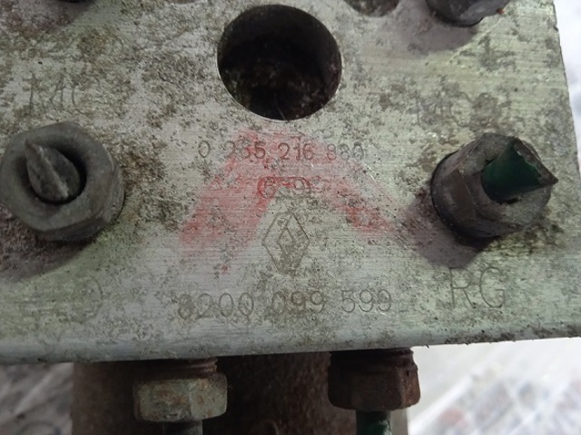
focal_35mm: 28
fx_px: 470
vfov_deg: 49.7
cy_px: 218
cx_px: 290
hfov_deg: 63.5
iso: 383
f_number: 2.2
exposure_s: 1/25
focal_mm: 3.43
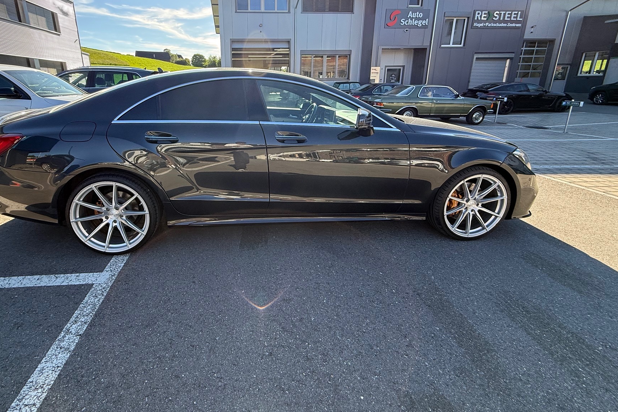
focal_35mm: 17
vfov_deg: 69.6
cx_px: 261
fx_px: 292
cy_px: 161
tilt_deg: -17.2
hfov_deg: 92.6
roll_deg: +1.9
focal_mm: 2.22
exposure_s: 1/405
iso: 64
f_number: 2.2
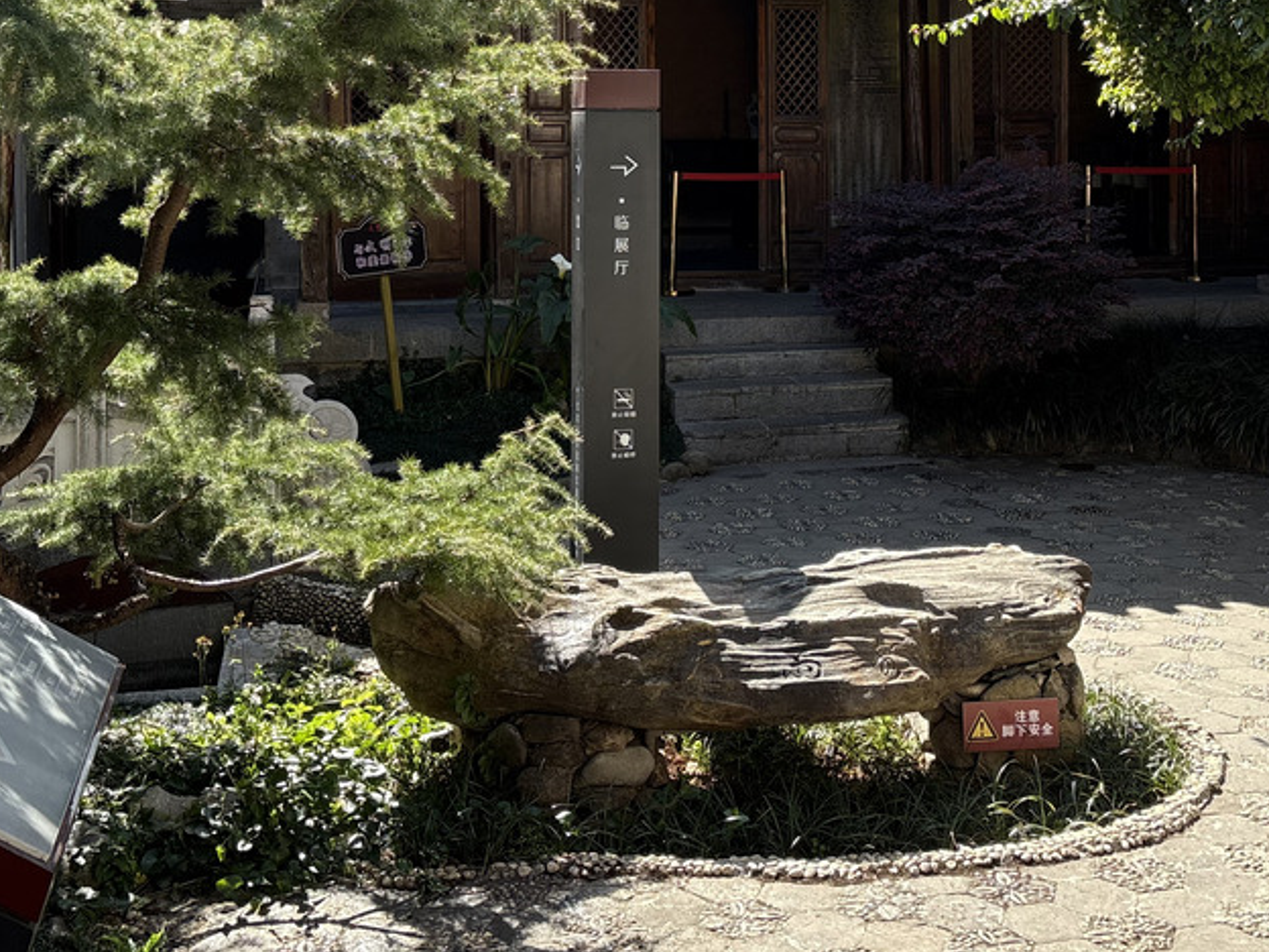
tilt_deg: -0.1
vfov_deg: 28.3
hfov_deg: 38.1
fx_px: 1833
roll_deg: +0.9
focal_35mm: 50
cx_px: 726
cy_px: 146
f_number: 1.6
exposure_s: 1/1048
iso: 64
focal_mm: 5.96
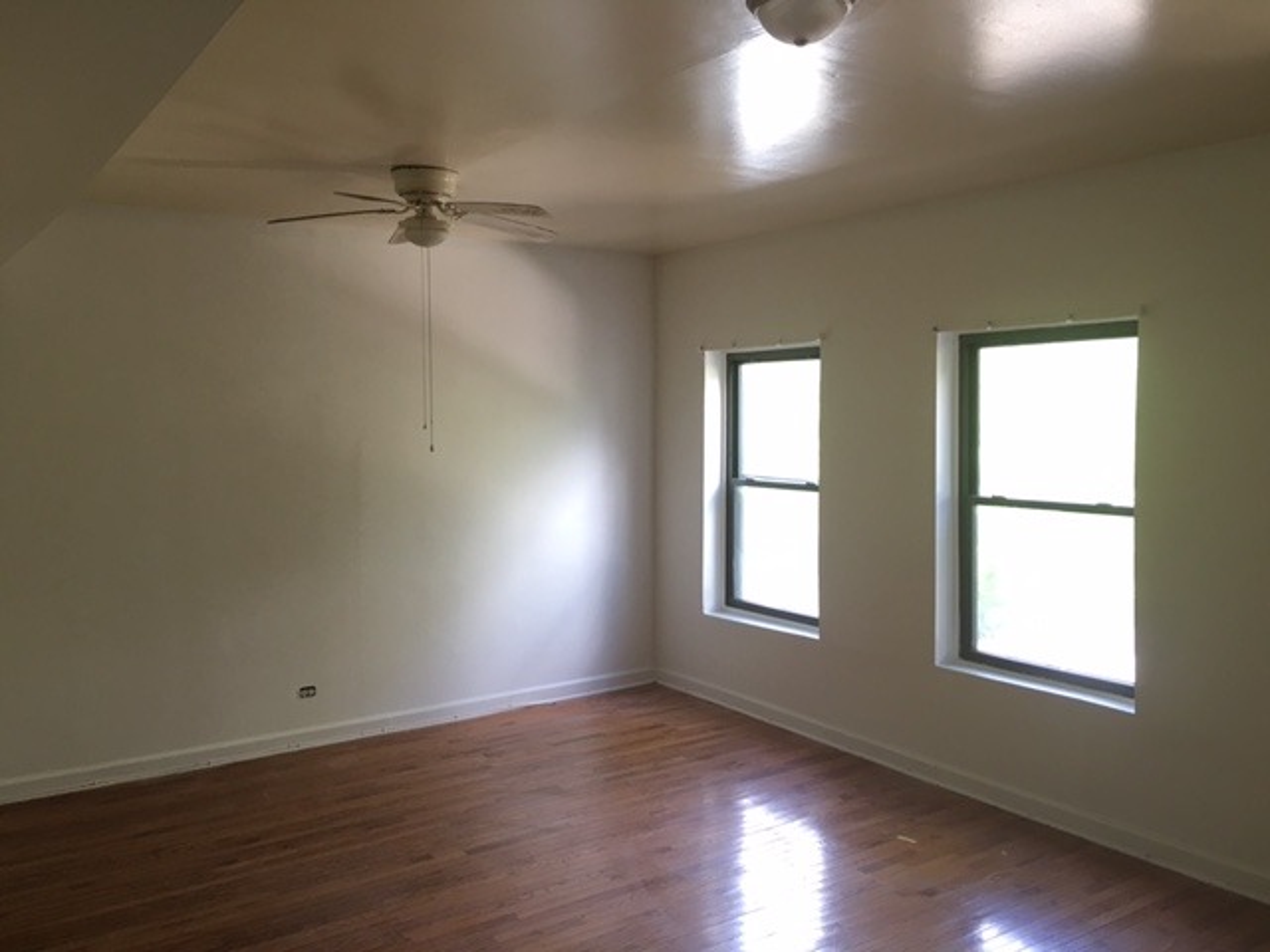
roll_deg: -0.6
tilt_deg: -2.7
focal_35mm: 29
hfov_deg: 61.7
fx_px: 1064
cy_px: 476
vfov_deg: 48.2
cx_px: 635
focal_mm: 4.15
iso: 25
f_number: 2.2
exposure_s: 1/15
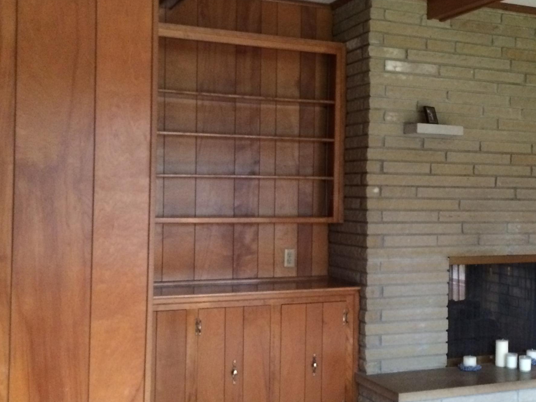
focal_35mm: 51
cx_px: 377
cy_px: 196
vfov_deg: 28.6
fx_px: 790
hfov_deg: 36.9
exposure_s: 1/15
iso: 320
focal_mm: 4.12
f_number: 2.2
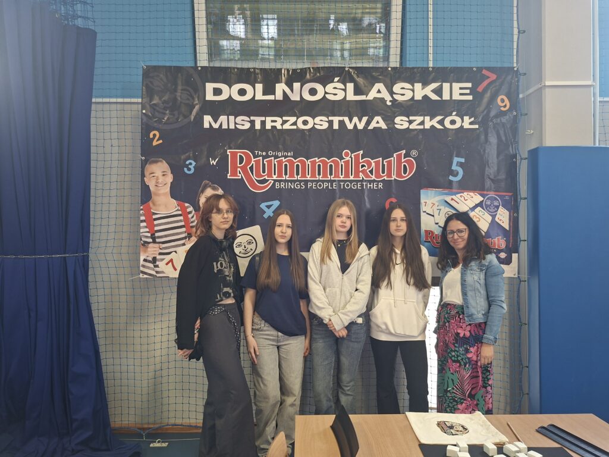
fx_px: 405
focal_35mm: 23
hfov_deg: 73.9
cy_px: 228
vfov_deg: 58.9
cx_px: 304
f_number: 1.8
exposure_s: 1/50
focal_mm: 5.54
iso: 250
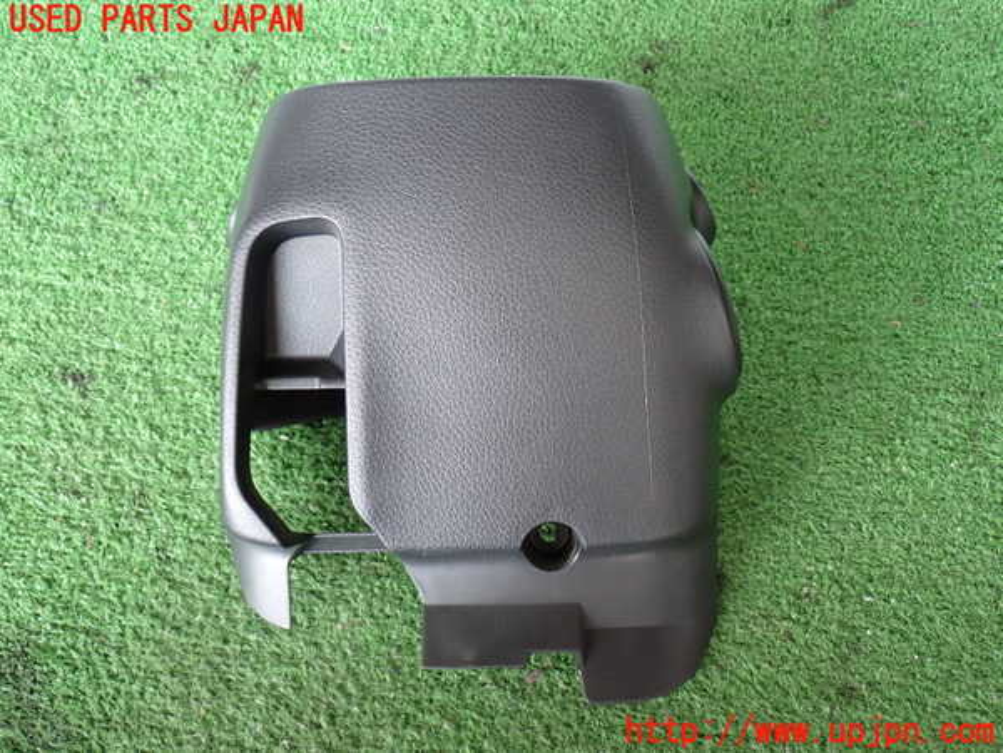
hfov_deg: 45.8
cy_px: 376
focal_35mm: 41
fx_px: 1188
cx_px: 502
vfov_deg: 35.1
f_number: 2.8
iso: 200
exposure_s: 1/50
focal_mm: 7.31
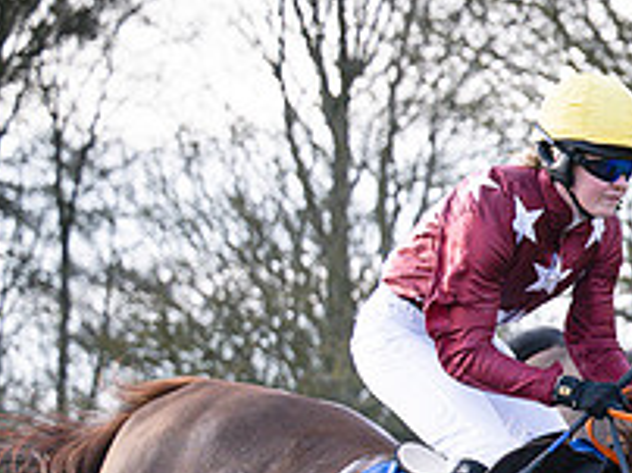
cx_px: 1125
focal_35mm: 299
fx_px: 5452
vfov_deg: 4.9
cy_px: 563
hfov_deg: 6.5
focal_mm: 70
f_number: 3.2
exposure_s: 1/1600
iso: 400
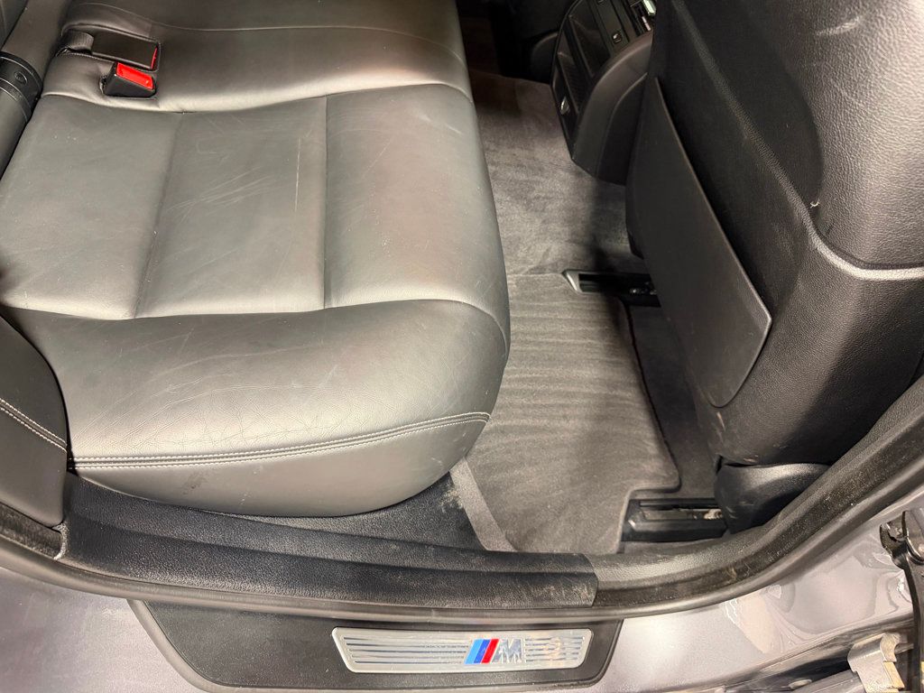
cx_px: 462
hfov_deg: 71.6
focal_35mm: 24
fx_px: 641
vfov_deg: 56.8
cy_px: 346
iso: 640
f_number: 1.78
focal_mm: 6.76
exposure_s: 1/60
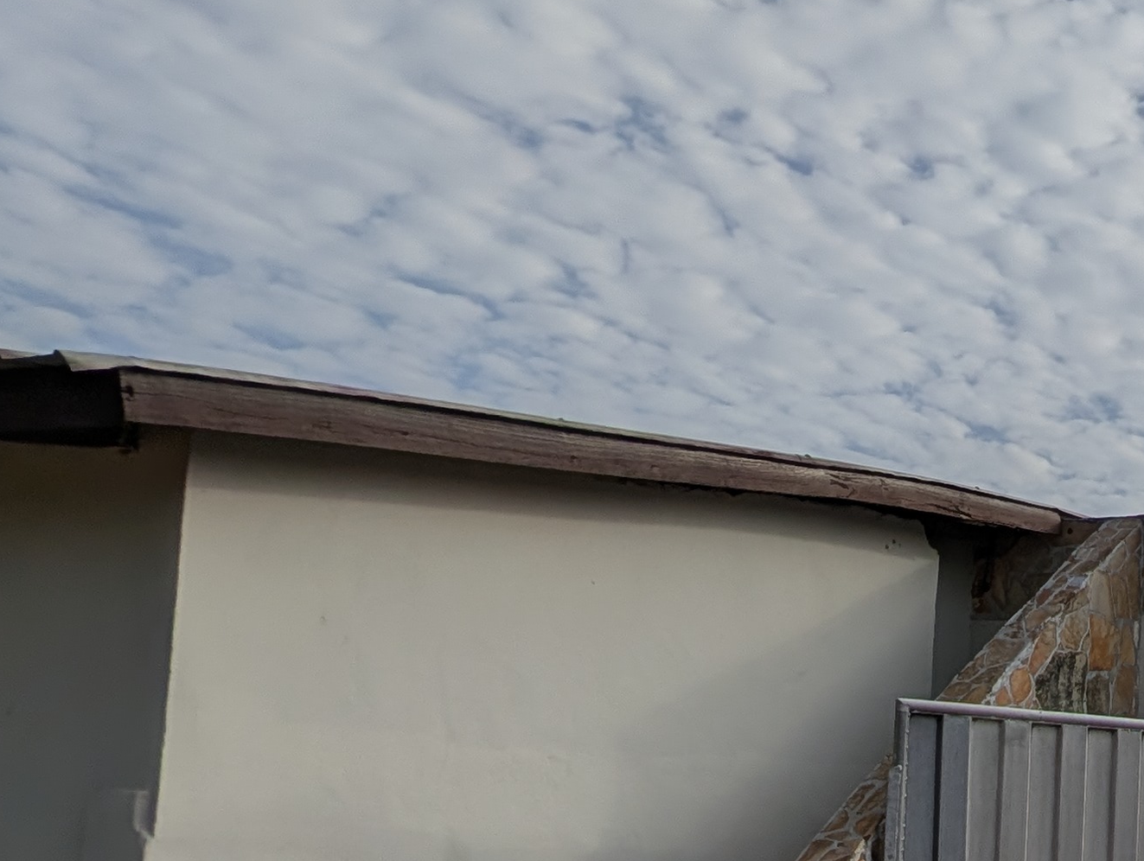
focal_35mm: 37
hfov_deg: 31.5
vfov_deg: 36.1
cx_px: 1629
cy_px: 794
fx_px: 1224
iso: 55
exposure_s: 1/9804
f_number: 1.7
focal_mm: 2.02
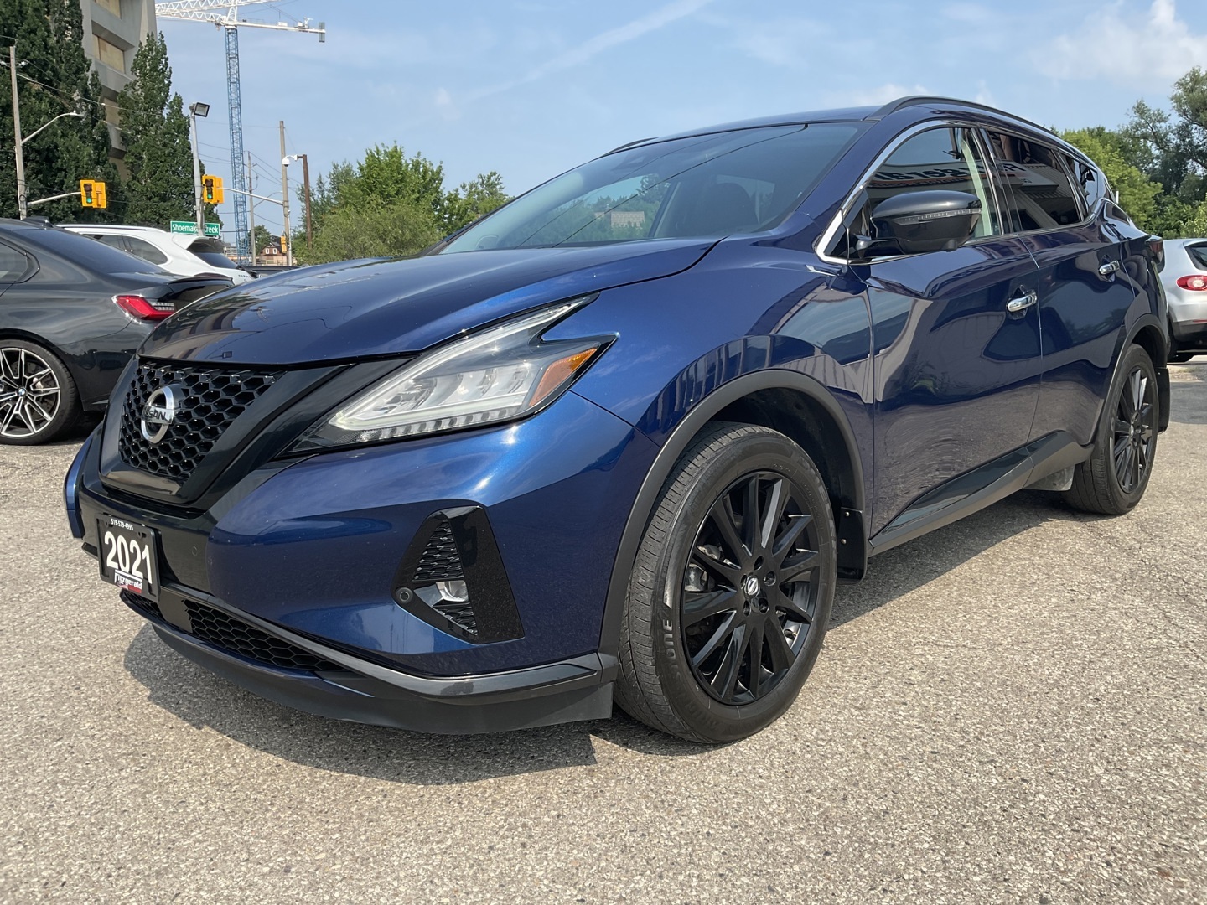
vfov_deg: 48.2
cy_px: 452
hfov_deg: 61.7
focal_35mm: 29
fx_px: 1011
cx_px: 604
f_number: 1.8
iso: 16
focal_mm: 3
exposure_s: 1/1377
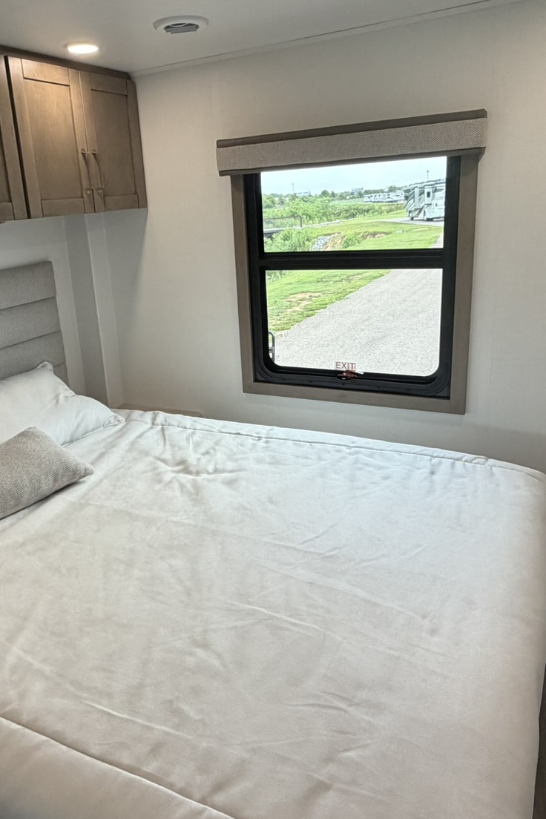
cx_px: 208
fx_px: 614
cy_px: 372
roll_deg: +5.8
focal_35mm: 27
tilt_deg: -15.4
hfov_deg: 47.5
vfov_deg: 67.3
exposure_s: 1/121
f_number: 2.2
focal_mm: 2.22
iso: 200
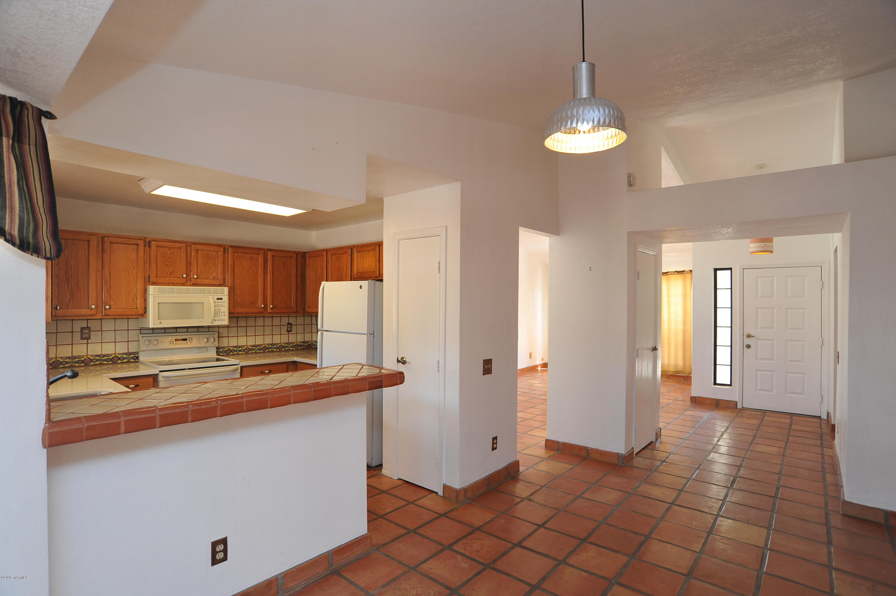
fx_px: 448
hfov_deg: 90.0
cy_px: 298
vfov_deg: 67.3
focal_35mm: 18
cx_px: 448
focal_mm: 18
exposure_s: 1/30
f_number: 7.1
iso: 640
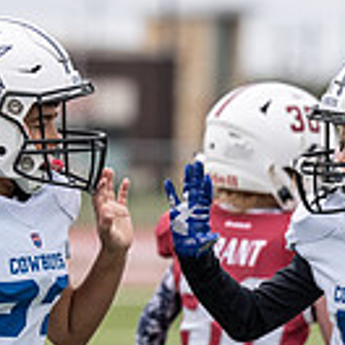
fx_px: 7318
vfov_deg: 2.7
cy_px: 294
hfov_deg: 2.7
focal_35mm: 649
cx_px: -10
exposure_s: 1/1250
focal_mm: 156
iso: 250
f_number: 3.5
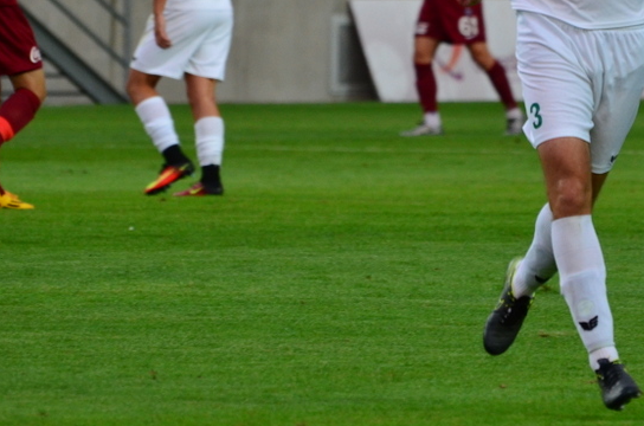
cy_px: 14
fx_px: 12993
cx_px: 627
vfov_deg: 1.9
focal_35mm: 728
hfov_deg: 2.8
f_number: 5.3
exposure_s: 1/400
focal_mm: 220
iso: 720
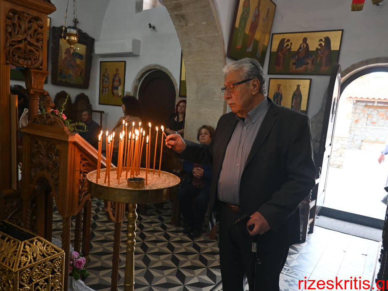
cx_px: 173
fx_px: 303
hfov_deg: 65.2
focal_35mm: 27
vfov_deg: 51.3
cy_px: 150
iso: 640
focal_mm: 16
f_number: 3.5
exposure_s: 1/125
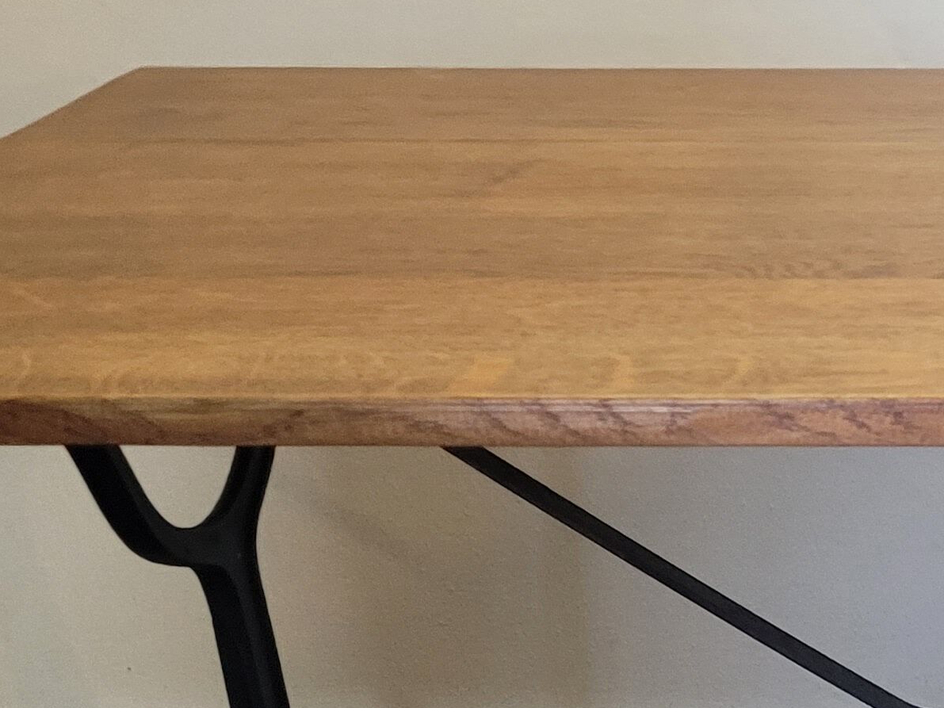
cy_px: 850
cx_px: 1179
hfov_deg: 20.6
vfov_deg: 16.1
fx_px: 2400
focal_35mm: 88
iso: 500
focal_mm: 5.4
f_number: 1.8
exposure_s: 1/50
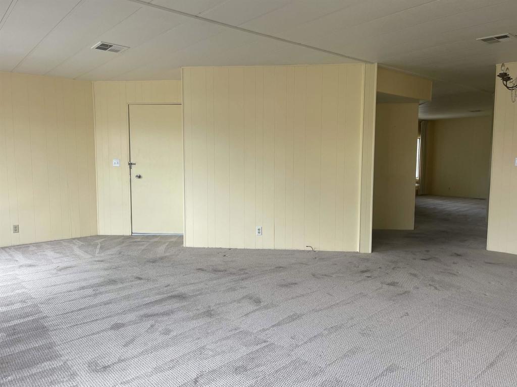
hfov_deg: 67.3
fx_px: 388
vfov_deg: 53.1
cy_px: 194
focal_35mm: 26
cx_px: 258
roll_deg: -0.1
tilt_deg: -5.2
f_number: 1.6
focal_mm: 5.1
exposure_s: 1/126
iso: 32
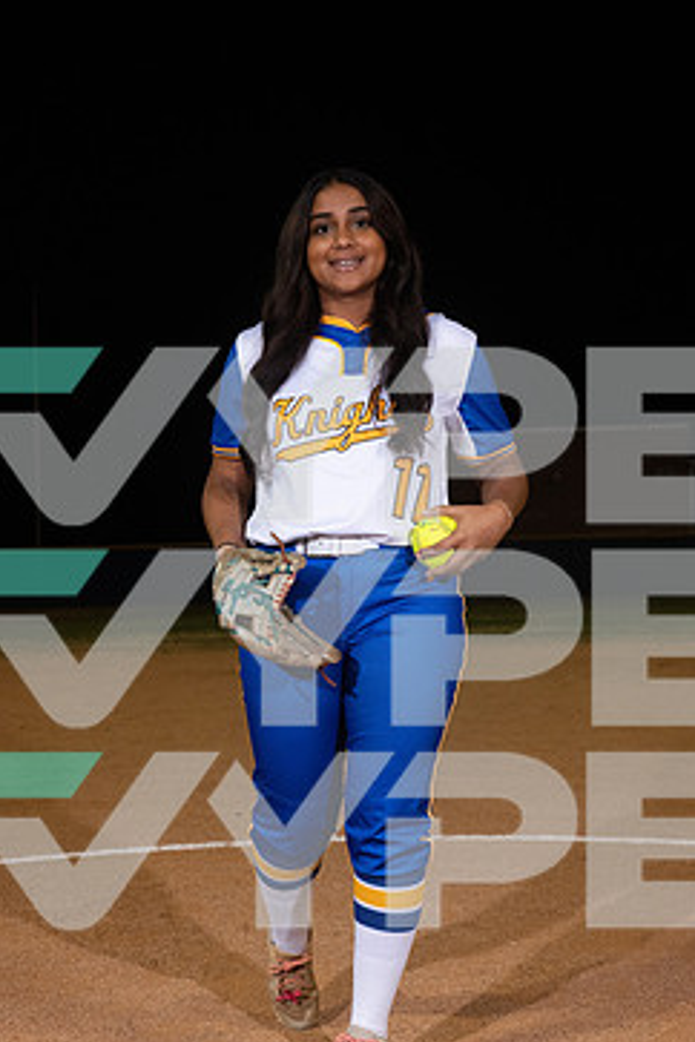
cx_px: 359
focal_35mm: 62
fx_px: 1795
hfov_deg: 21.9
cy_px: 640
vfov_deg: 32.3
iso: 1000
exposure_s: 1/500
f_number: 6.3
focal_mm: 50
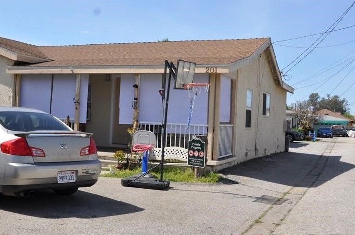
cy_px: 117
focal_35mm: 47
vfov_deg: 28.6
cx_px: 141
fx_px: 463
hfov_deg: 41.8
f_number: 10
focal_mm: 22
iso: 200
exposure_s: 1/400
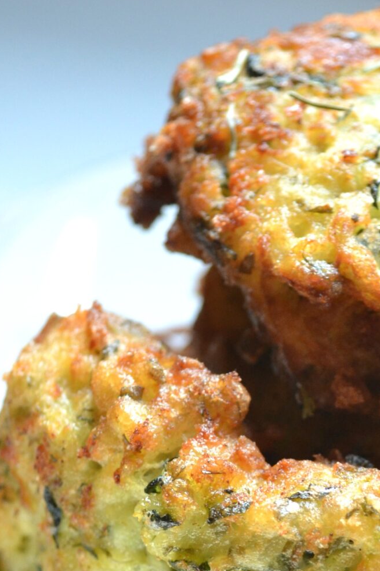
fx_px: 1794
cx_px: 425
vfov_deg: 17.8
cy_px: 517
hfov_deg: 11.9
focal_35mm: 113
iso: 800
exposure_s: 1/100
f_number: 5
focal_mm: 29
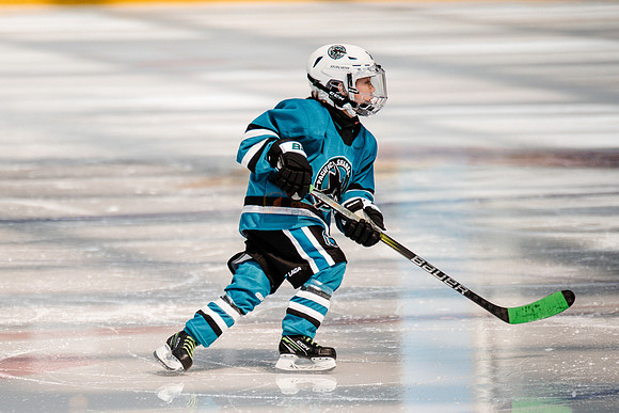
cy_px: 330
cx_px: 105
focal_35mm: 498
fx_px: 8567
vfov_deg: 2.8
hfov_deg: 4.1
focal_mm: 300
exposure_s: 1/3200
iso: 1250
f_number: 3.2
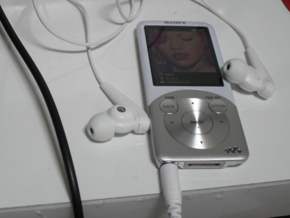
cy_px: 97
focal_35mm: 73
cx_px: 128
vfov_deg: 20.2
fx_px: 612
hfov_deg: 26.7
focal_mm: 10.5
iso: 240
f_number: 3.7
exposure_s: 1/30
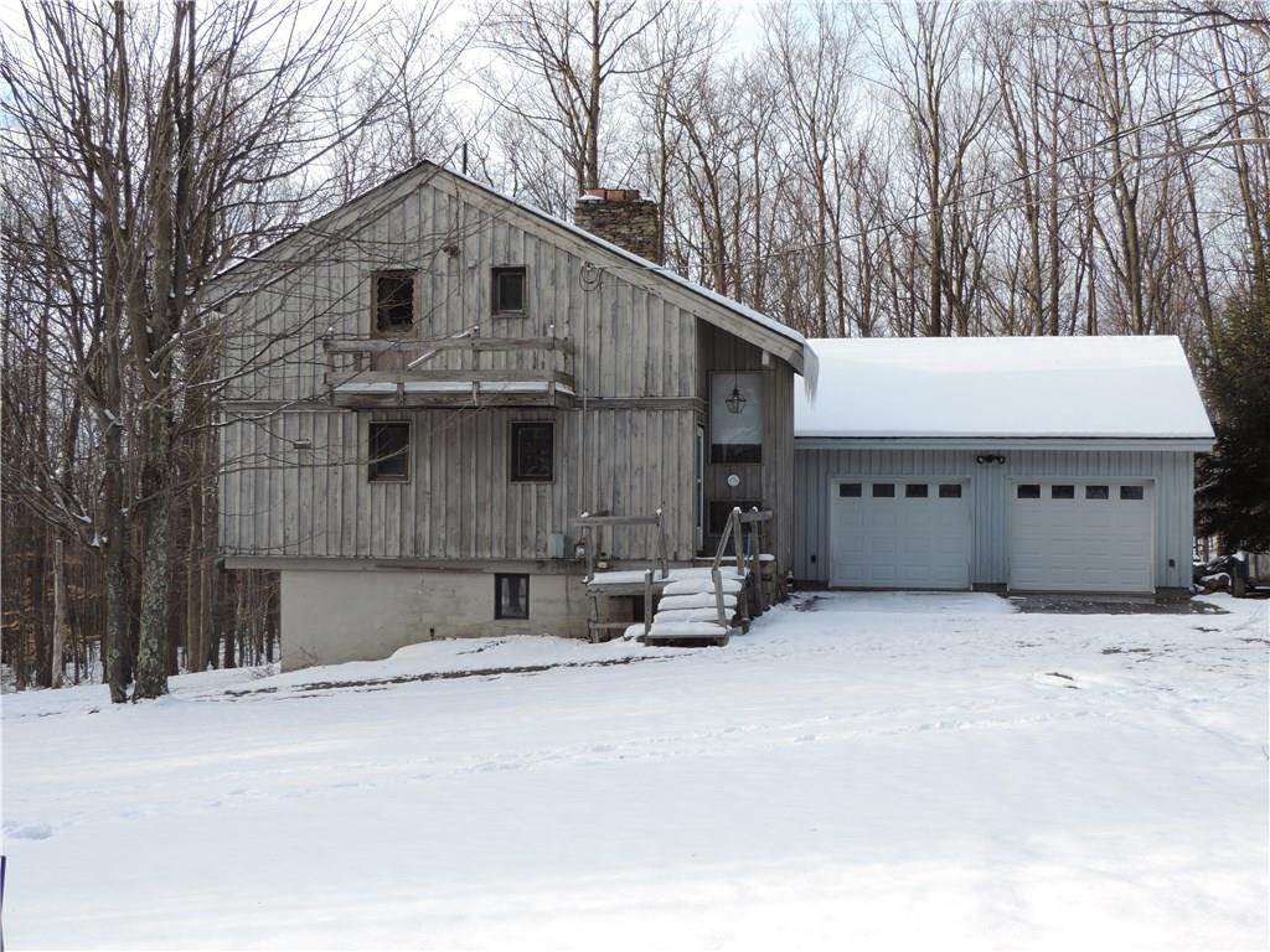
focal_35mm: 43
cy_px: 476
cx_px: 635
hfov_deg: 43.9
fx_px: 1578
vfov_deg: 33.6
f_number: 3.4
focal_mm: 7.6
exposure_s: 1/200
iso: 80
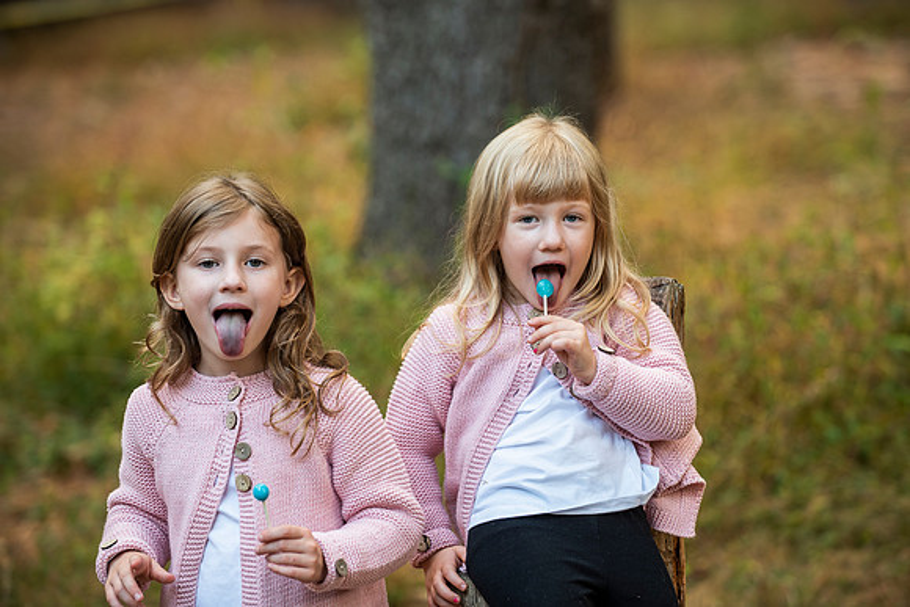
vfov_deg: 9.6
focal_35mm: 143
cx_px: 481
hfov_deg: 14.4
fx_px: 3606
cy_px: 286
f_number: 3.5
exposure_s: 1/100
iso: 250
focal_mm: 135
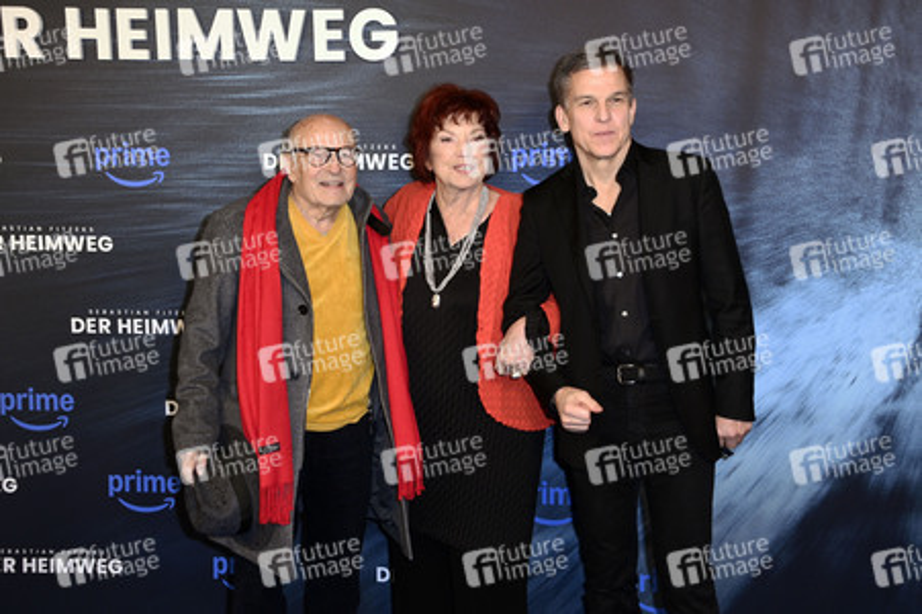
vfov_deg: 27.0
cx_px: 461
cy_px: 307
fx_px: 1280
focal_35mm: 50
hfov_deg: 39.6
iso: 1600
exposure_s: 1/250
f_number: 6.3
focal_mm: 50
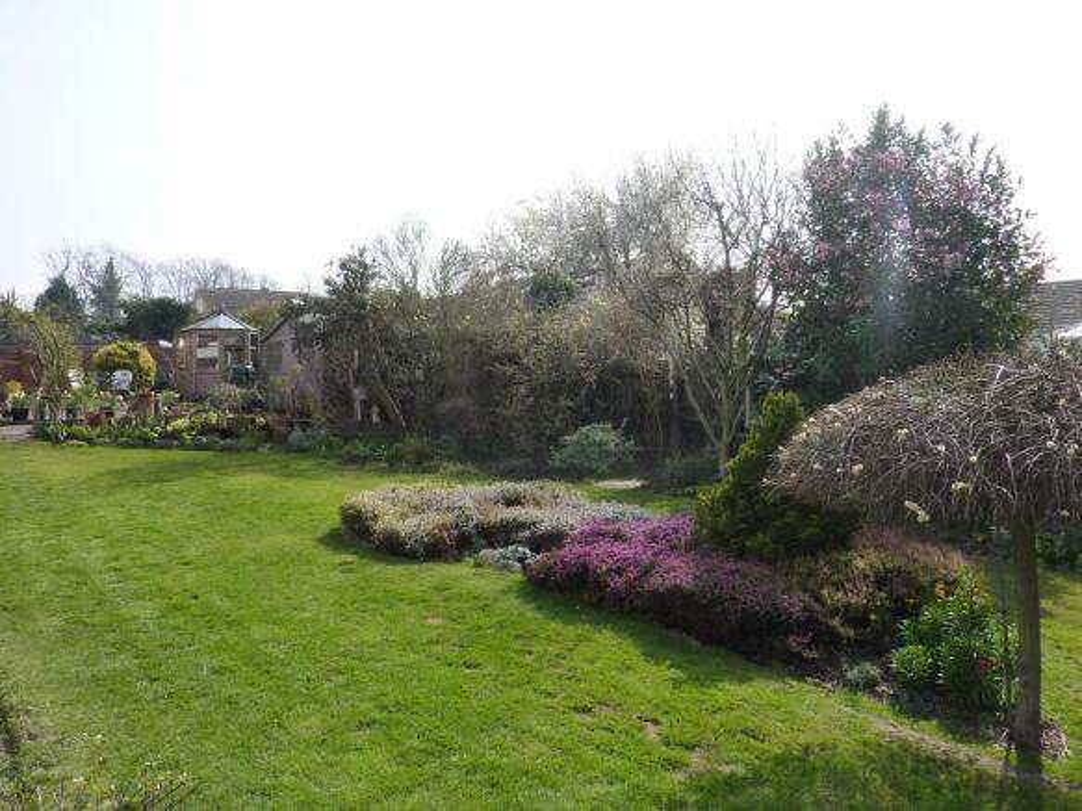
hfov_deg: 69.4
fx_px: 781
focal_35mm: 25
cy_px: 406
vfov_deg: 54.9
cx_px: 541
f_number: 4
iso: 125
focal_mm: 4.1
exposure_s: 1/400
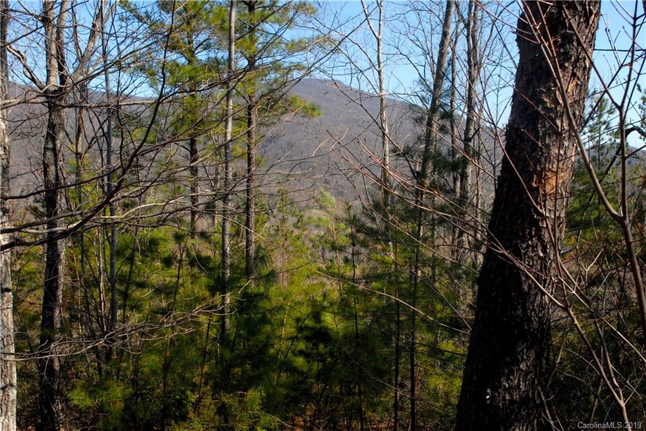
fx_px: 781
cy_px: 216
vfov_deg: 30.9
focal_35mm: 44
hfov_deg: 44.9
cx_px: 323
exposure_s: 1/500
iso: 800
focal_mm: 29
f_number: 11
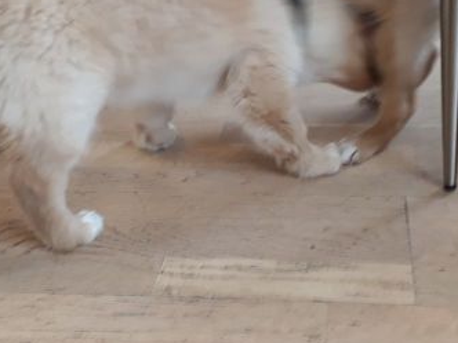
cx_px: 251
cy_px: 135
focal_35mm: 65
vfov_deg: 22.5
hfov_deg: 29.8
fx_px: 860
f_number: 1.9
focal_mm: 3.6
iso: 40
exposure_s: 1/33
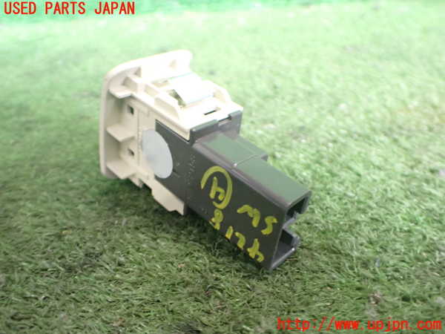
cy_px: 167
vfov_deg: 46.8
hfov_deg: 60.0
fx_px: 386
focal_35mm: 30
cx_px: 222
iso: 800
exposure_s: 1/50
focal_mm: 5.4
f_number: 2.3
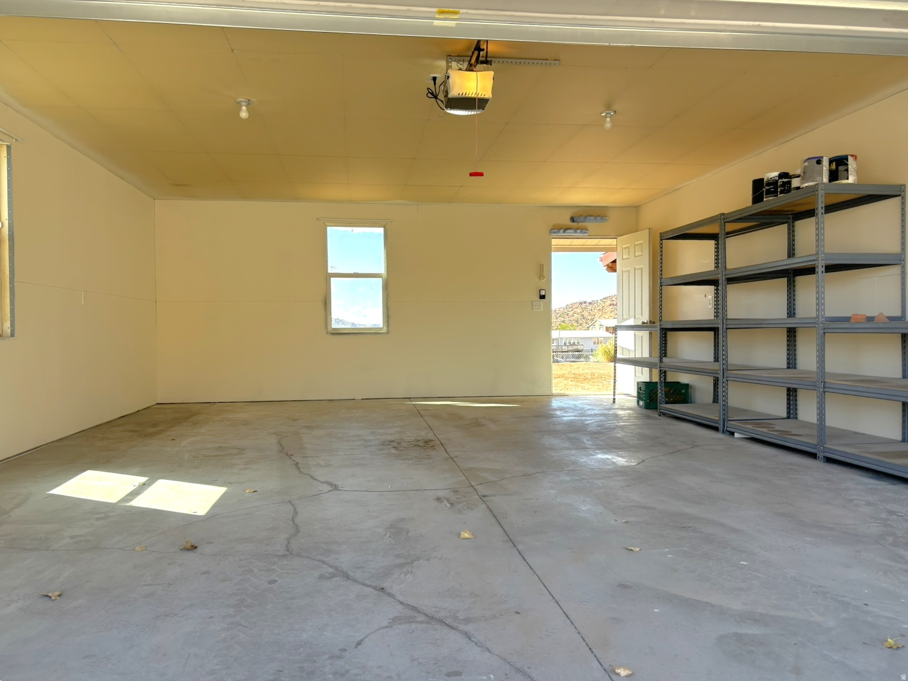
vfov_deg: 53.1
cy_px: 340
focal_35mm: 26
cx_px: 454
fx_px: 682
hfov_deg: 67.3
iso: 50
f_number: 1.6
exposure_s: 1/387
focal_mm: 5.96
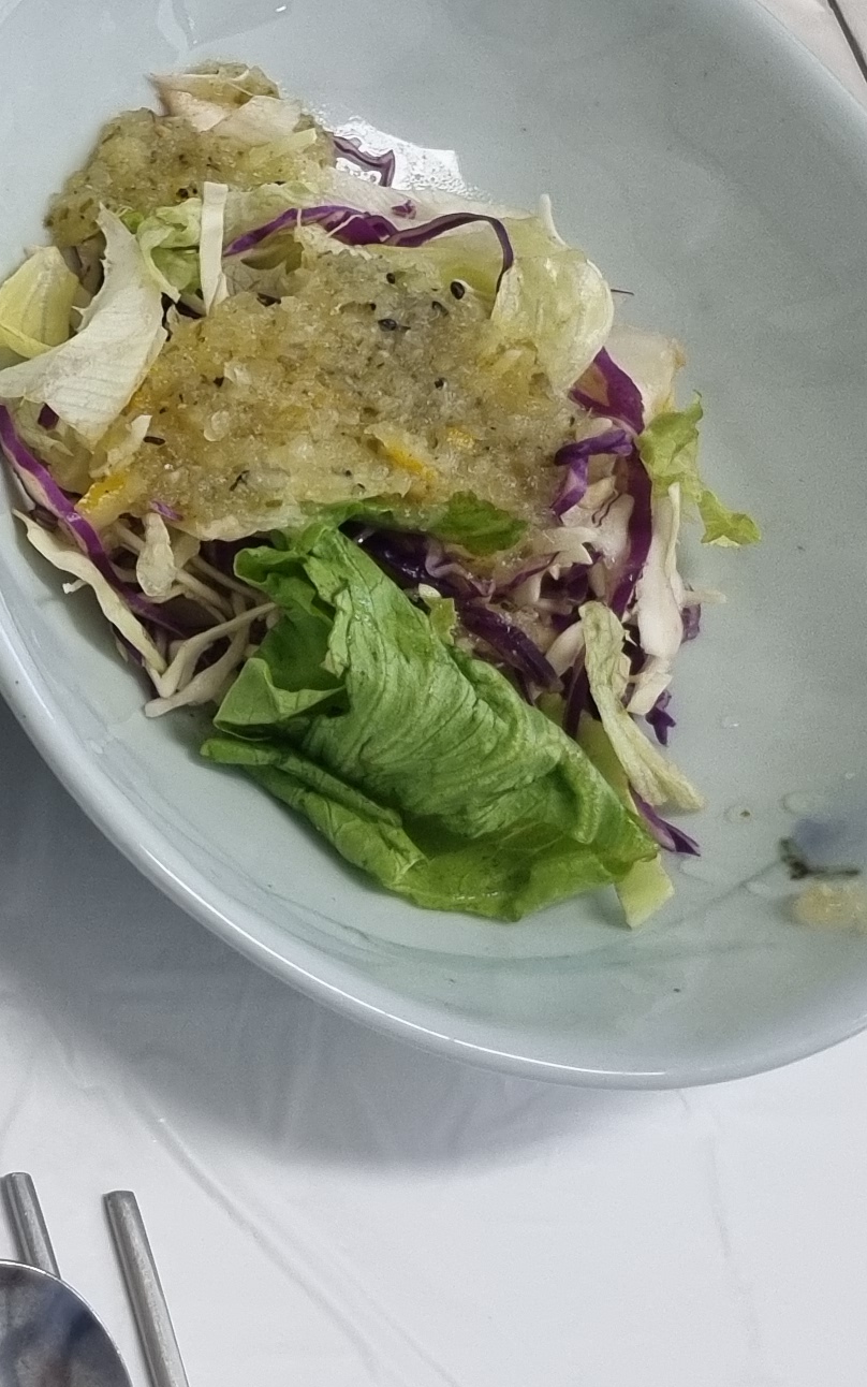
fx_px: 3250
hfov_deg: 12.3
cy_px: 232
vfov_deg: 23.6
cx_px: -1167
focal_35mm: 86
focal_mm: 5.4
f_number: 1.8
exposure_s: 1/120
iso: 160
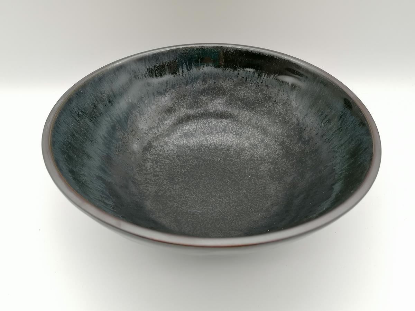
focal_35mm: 28
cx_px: 208
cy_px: 156
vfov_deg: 49.7
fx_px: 336
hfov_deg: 63.4
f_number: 1.8
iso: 64
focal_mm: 4.75
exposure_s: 1/50
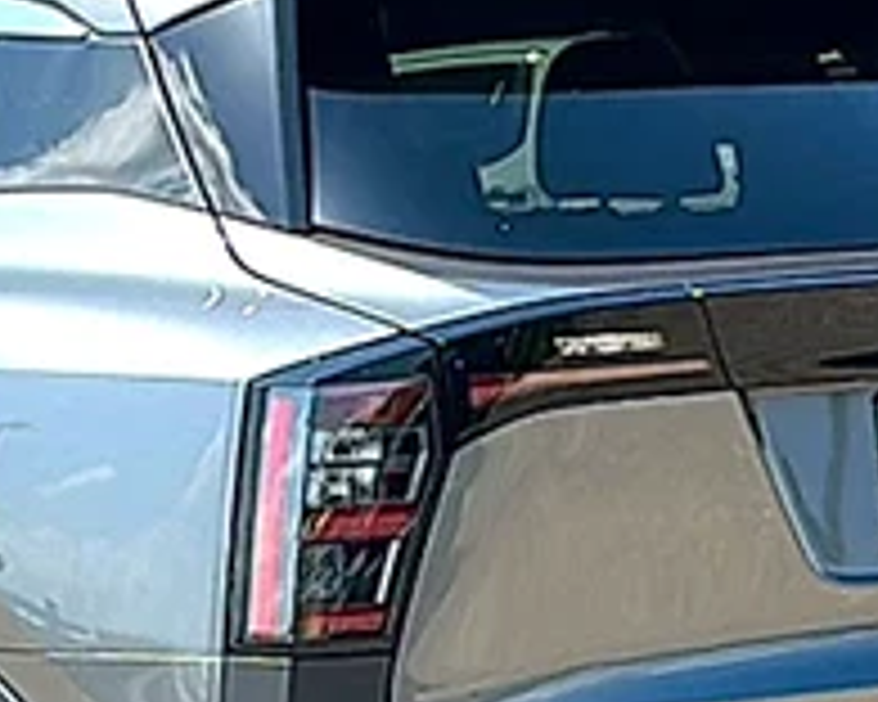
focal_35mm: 133
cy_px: 605
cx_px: 144
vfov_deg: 11.5
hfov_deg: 14.4
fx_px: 3456
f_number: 1.78
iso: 80
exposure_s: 1/3268
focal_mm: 6.86
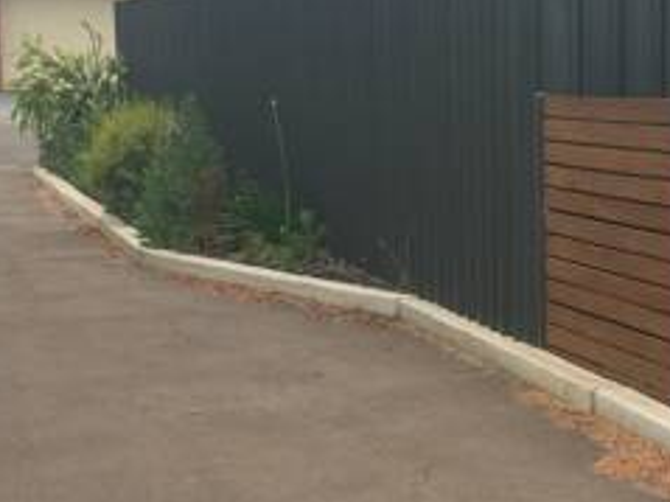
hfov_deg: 19.8
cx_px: 639
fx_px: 1877
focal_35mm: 97
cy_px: 381
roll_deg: +0.0
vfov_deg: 15.2
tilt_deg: -7.4
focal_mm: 4.15
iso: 25
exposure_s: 1/1083
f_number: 2.2
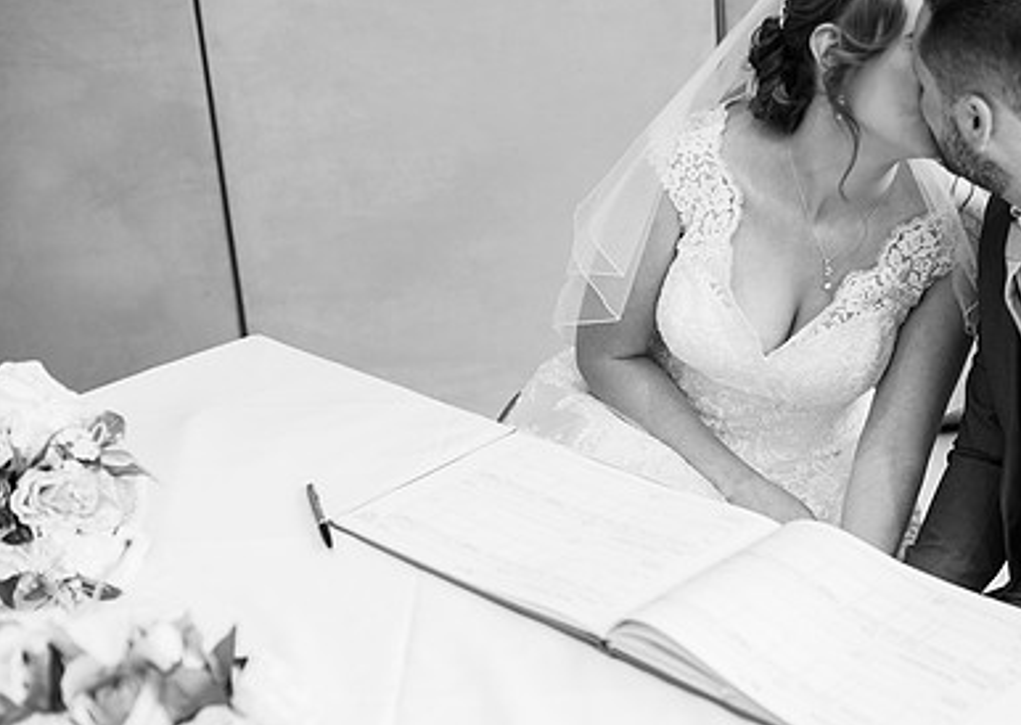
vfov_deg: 22.5
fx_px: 1823
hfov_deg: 30.5
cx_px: 823
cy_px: 366
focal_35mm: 63
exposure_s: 1/100
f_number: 2.5
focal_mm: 35
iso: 125
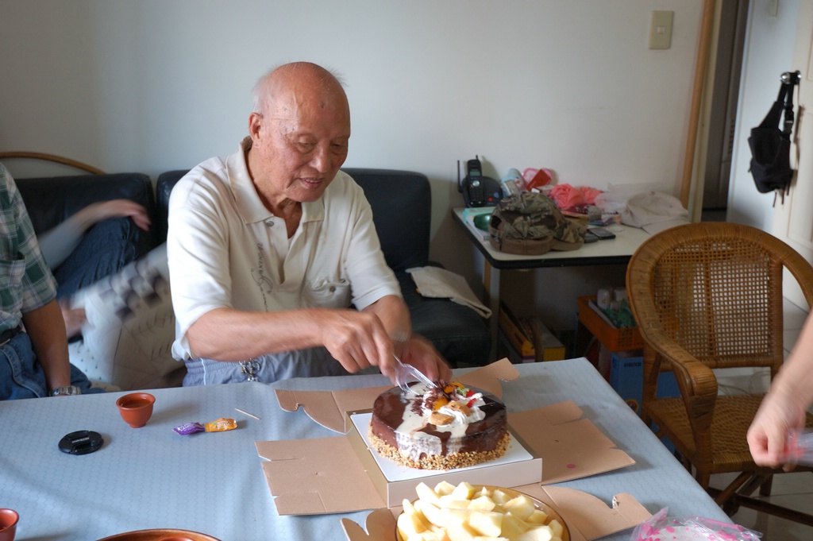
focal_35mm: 46
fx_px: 1049
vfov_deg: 28.9
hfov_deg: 42.4
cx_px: 406
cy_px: 270
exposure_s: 1/10
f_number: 4
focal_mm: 31
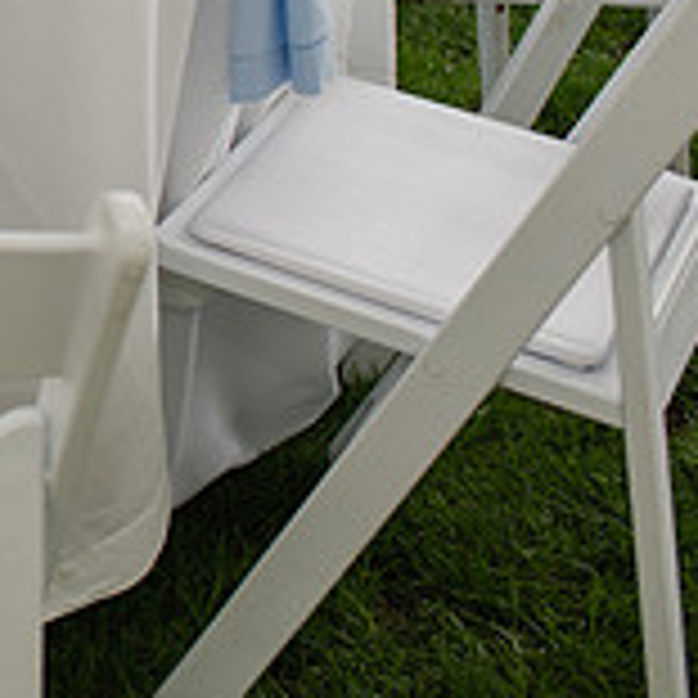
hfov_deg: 14.4
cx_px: -432
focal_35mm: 111
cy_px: -135
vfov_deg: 15.2
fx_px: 2532
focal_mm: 35
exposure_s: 1/200
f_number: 3.2
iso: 200
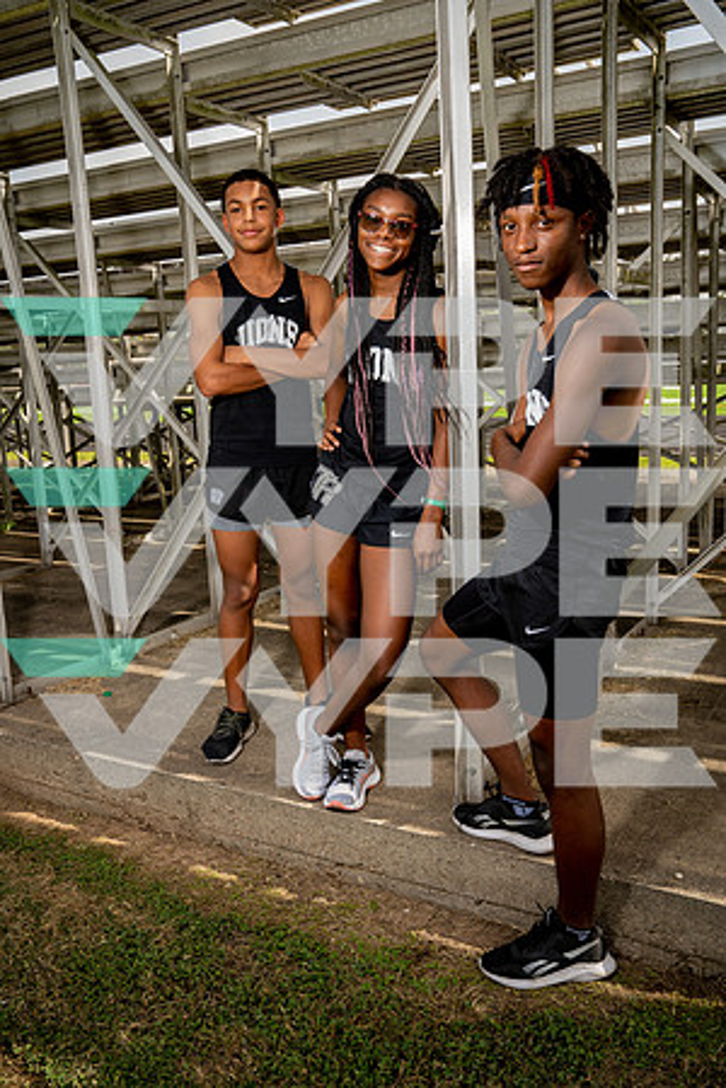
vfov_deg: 60.3
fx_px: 938
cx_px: 363
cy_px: 544
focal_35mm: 31
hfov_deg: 42.3
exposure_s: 1/125
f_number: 8
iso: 100
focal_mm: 31
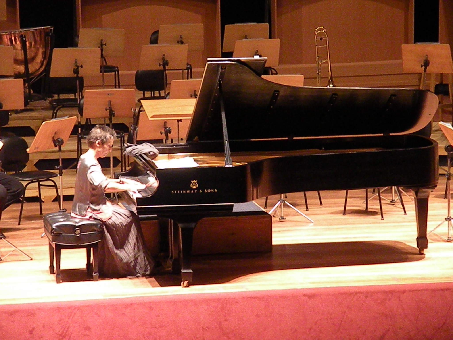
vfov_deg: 7.9
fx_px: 2460
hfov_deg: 10.5
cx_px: 226
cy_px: 170
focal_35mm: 188
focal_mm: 33.3
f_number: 4.5
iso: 1600
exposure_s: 1/45.7
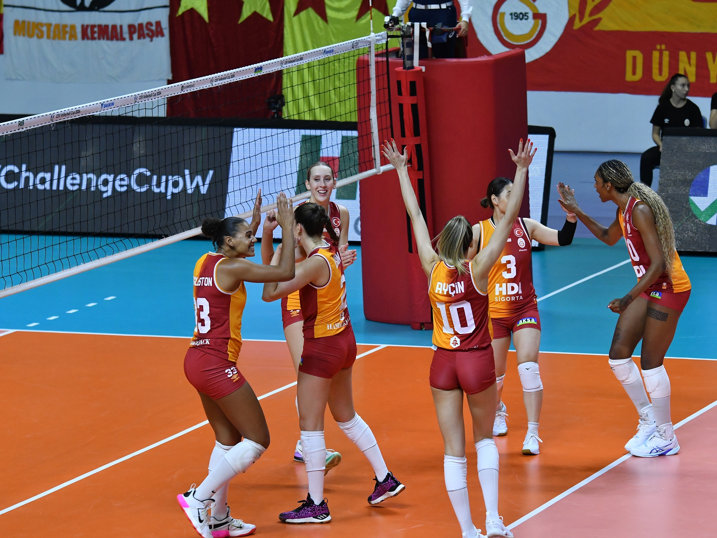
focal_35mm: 182
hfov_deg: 10.9
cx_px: 396
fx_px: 3770
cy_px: 269
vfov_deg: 8.2
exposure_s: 1/800
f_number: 4
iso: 1600
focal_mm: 112
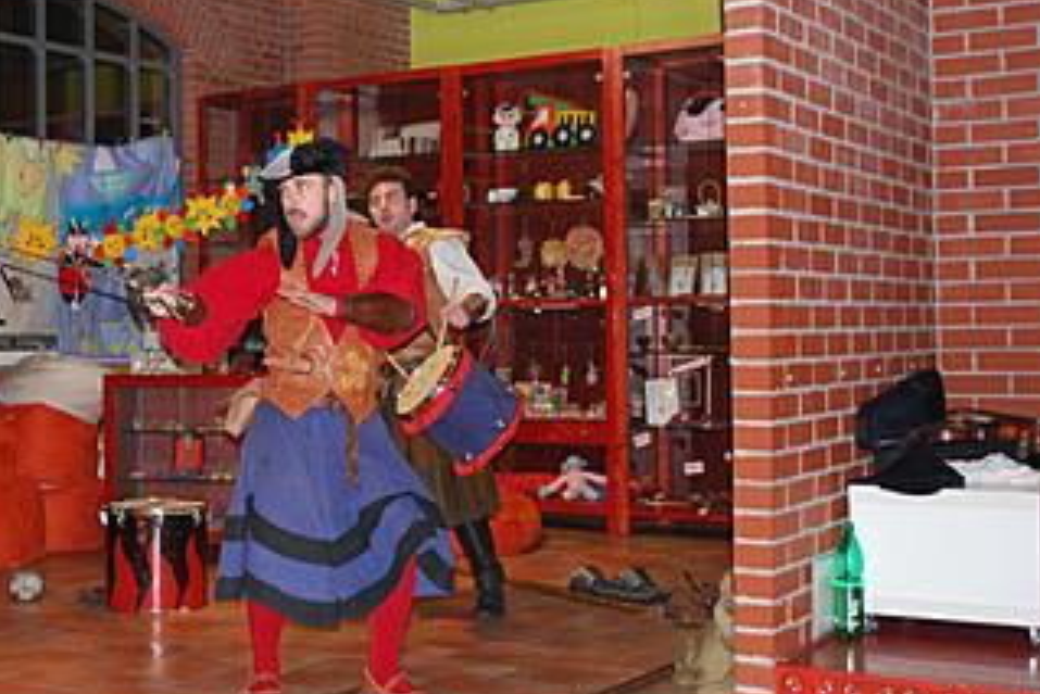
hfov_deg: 35.7
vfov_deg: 24.6
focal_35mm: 55
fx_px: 1590
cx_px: 310
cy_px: 288
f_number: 4.2
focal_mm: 26
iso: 560
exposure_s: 1/60
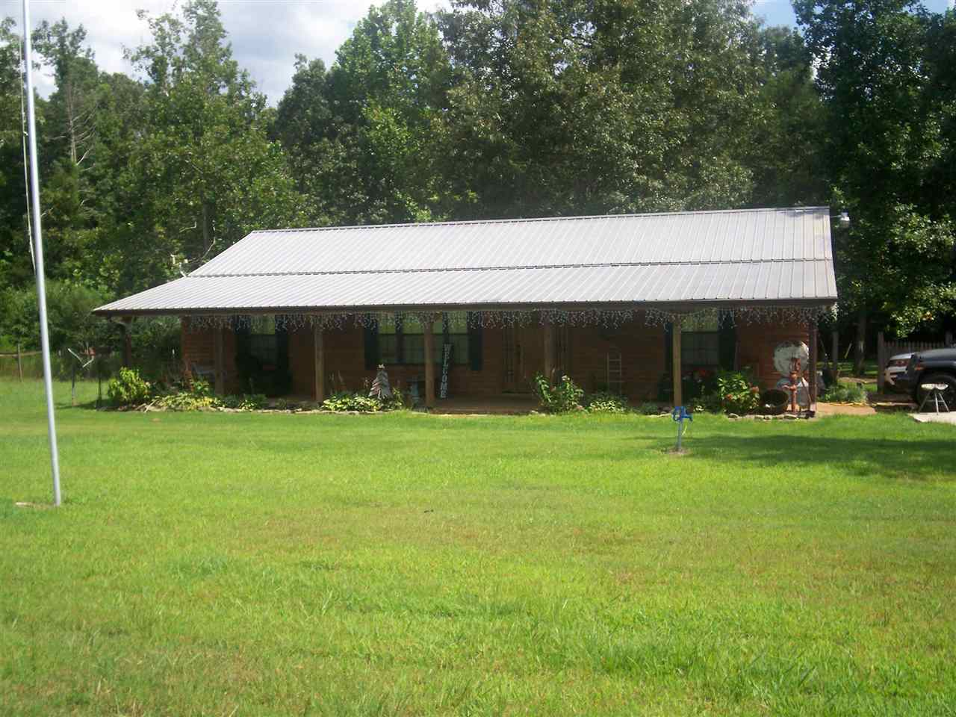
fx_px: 994
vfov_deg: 39.7
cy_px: 358
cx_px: 478
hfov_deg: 51.4
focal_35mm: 36
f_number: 4.5
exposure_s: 1/539
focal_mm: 5.9
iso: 100
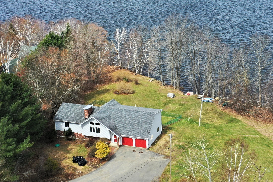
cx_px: 116
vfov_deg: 34.2
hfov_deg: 49.4
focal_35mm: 39
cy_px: 95
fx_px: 296
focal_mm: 10.26
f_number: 5.6
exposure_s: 1/500
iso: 100
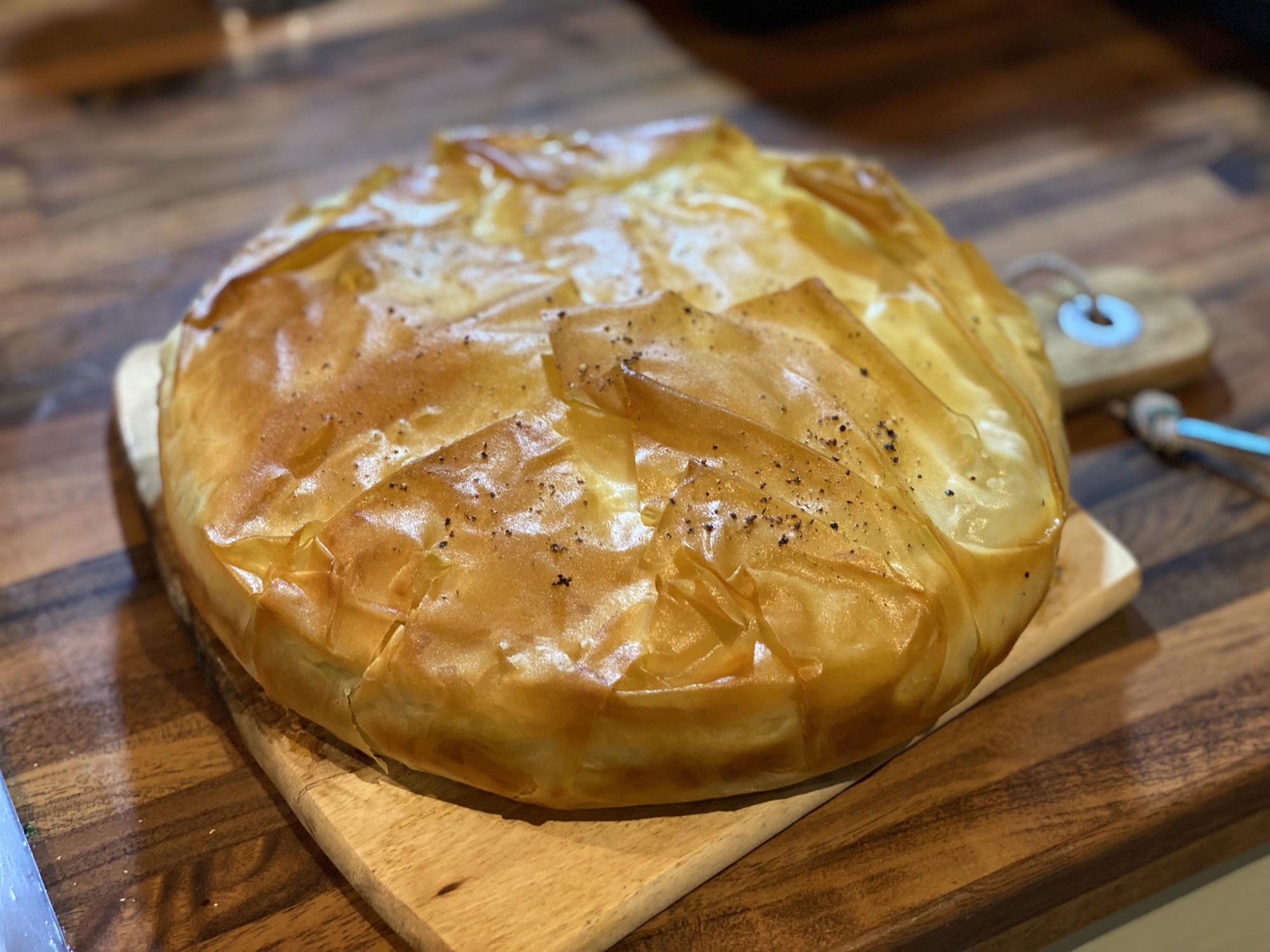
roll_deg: -2.2
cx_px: 635
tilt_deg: -41.2
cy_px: 476
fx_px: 1908
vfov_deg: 28.0
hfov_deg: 36.8
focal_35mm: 52
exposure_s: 1/33
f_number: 2
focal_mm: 6
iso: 160
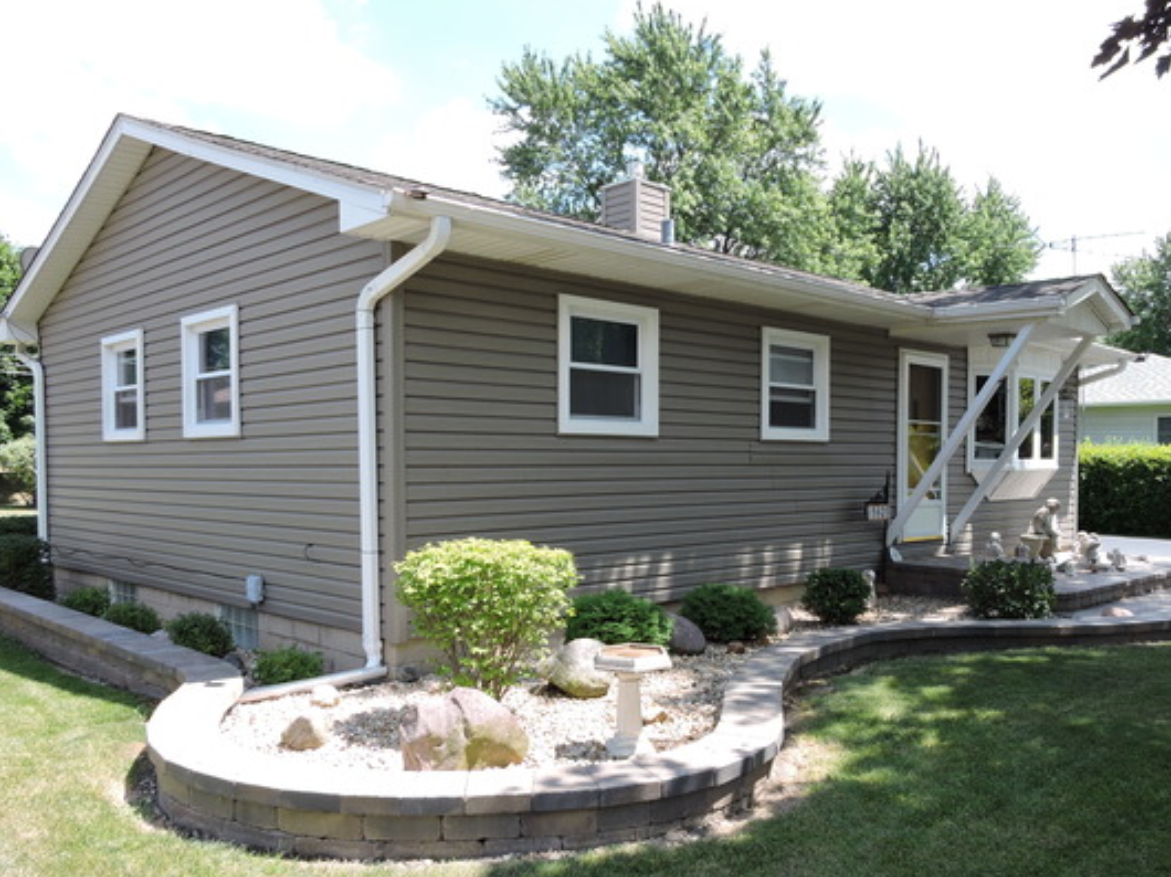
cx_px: 623
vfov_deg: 48.1
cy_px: 499
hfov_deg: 61.6
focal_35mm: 29
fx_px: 981
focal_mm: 4.3
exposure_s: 1/320
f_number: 3.3
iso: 100
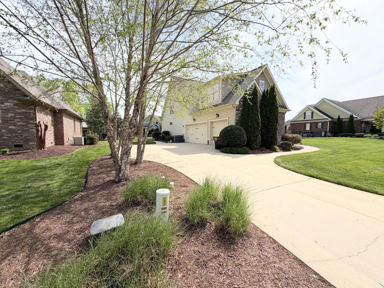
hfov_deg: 102.1
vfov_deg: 85.7
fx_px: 155
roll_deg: +1.8
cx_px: 192
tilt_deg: -3.5
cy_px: 144
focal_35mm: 14
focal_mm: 2.22
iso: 20
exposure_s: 1/942
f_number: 2.2
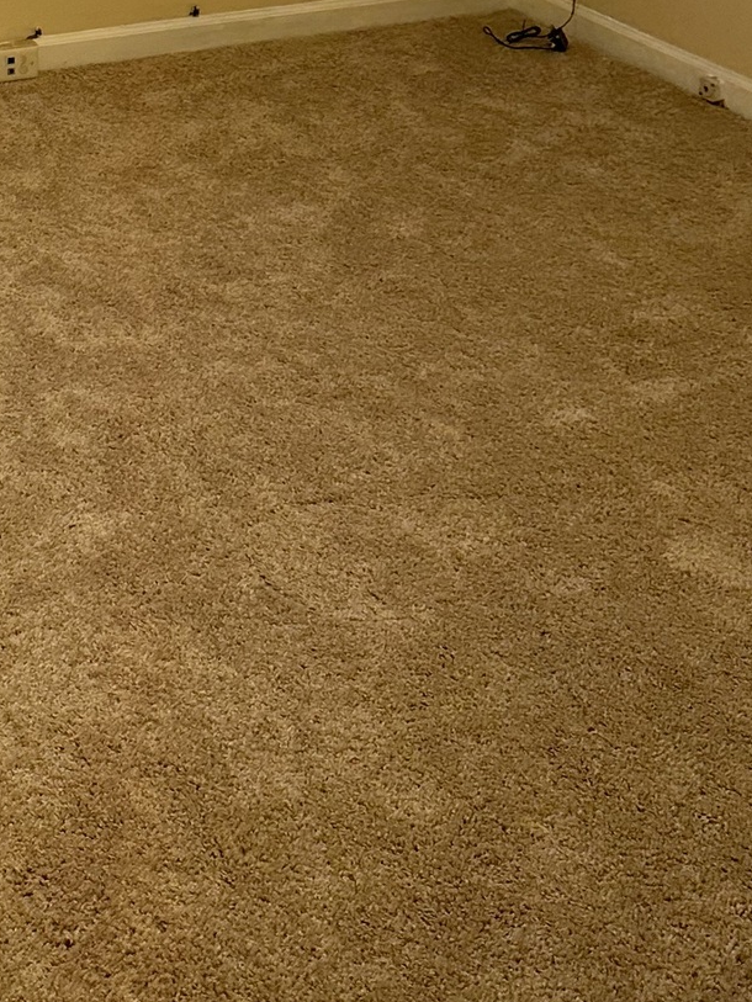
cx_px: -142
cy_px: -301
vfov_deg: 24.8
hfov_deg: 20.3
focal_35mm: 68
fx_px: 1969
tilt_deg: -10.2
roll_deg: -1.1
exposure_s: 1/120
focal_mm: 6.86
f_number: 1.78
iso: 160
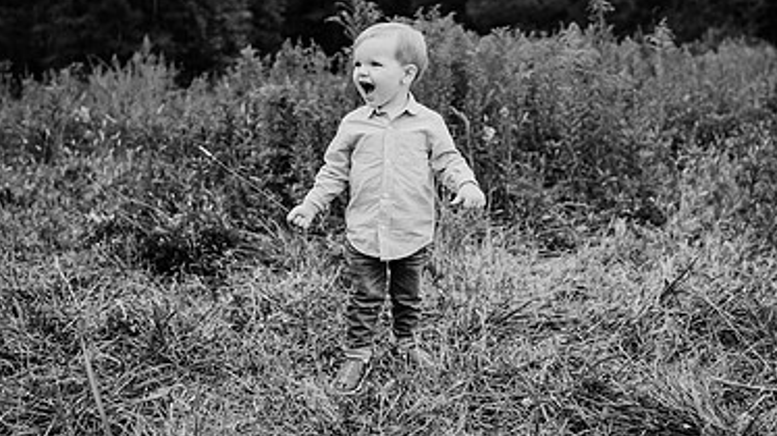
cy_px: 157
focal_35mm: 39
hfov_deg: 51.6
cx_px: 403
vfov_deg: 30.2
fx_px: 803
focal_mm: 24
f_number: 2.2
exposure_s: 1/800
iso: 125
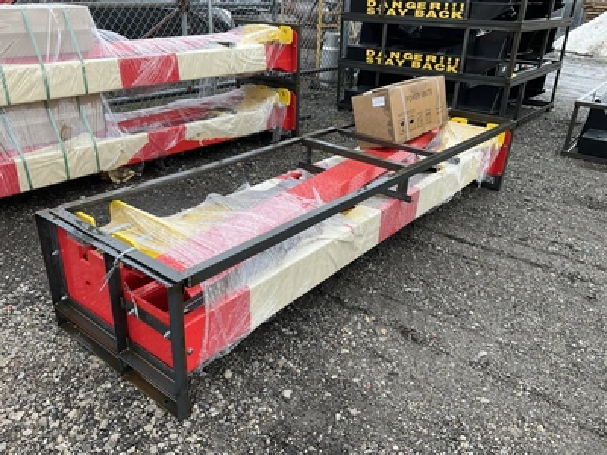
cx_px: 304
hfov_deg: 61.7
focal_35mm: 29
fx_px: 509
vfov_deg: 48.2
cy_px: 228
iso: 16
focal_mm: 3
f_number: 1.8
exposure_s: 1/140
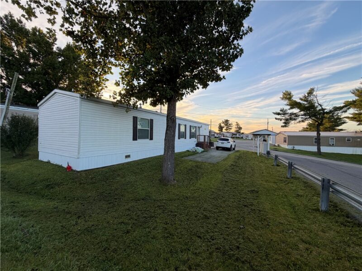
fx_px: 146
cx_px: 181
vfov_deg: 85.7
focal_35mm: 14
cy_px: 136
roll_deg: -1.0
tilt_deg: -0.5
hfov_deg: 102.1
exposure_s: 1/188
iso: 40
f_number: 2.2
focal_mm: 2.22
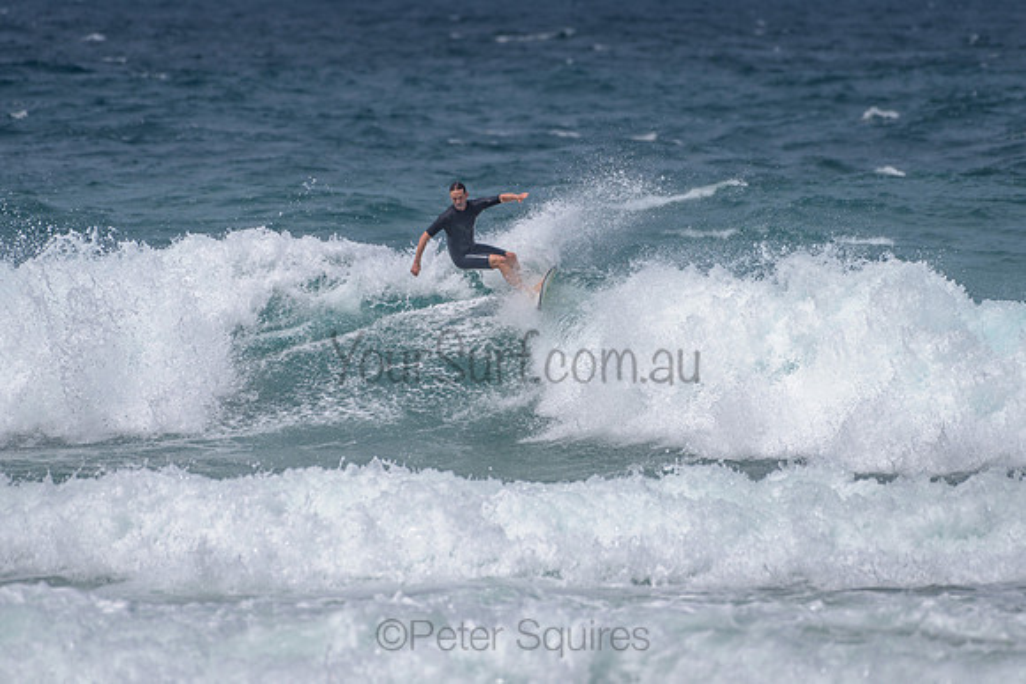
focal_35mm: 613
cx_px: 550
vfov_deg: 2.2
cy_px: 264
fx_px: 17484
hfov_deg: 3.4
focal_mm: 500
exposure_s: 1/2000
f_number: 5.6
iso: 64
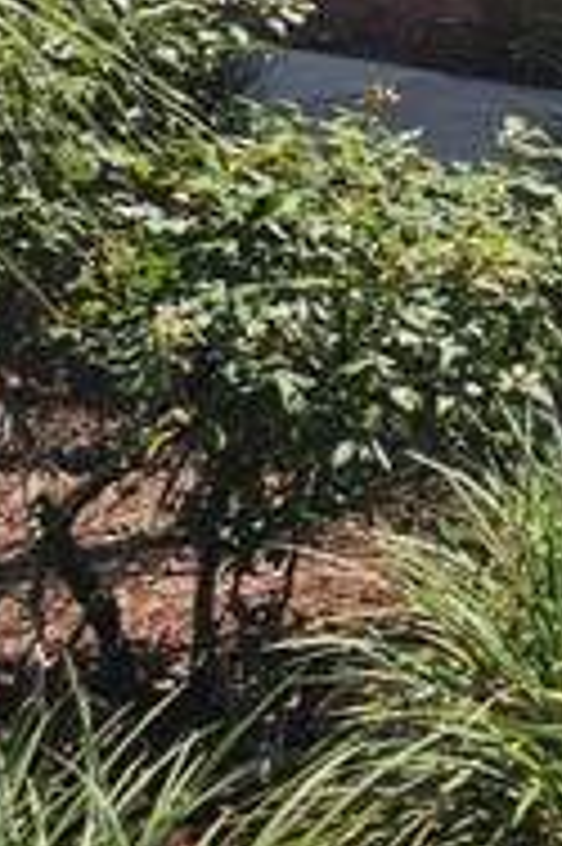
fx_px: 2862
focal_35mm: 122
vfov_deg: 14.4
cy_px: -774
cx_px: 1335
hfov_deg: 9.9
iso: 10
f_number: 1.7
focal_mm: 6.3
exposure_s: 1/694
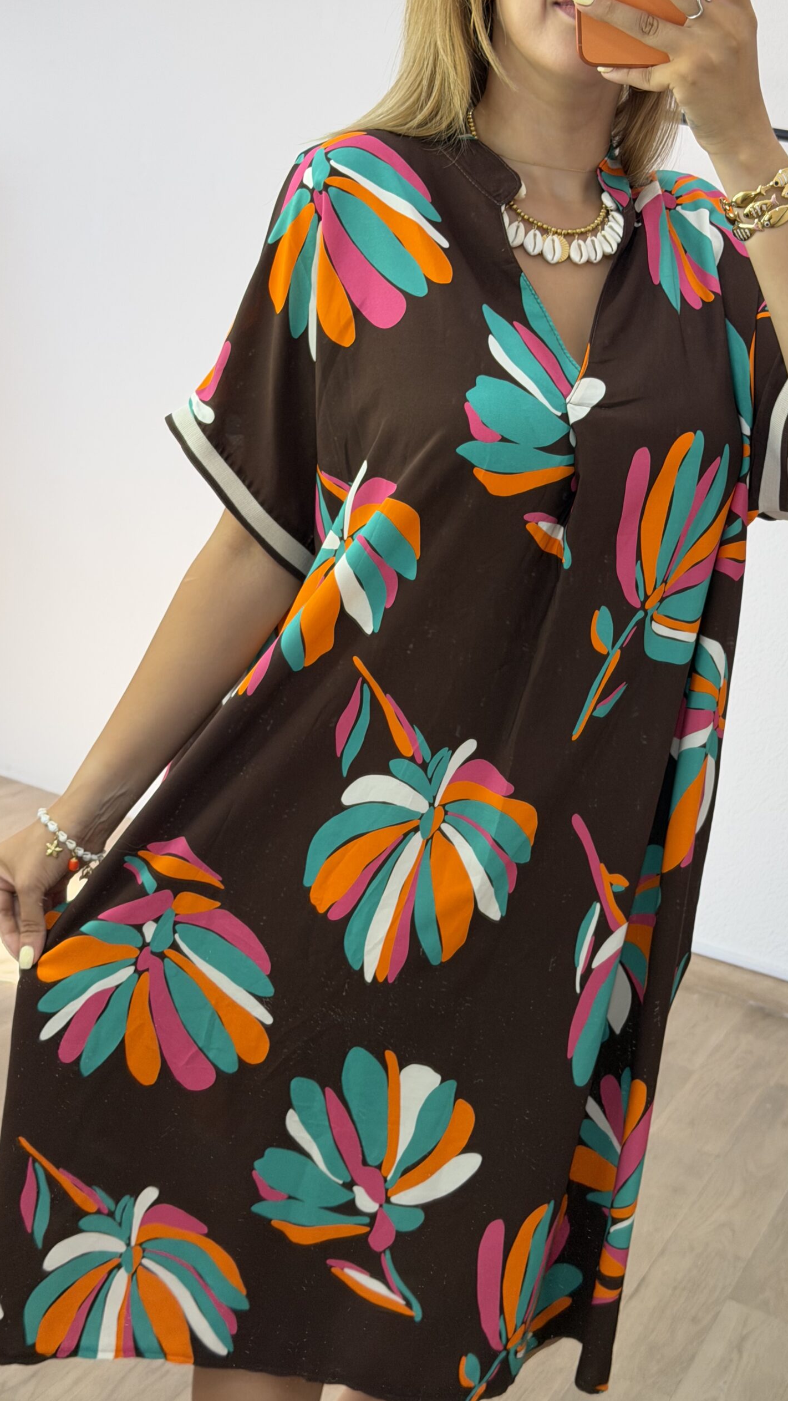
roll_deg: -9.3
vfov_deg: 39.2
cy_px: 701
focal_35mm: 53
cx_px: 475
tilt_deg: -33.5
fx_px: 1969
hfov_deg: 22.6
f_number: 1.78
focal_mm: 6.76
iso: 80
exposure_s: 1/100
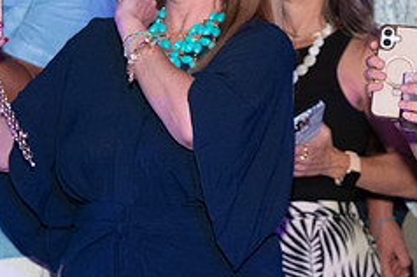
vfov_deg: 5.8
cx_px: 406
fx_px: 2707
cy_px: 12
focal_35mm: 234
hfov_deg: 8.8
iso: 3200
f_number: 4
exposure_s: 1/160
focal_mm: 96
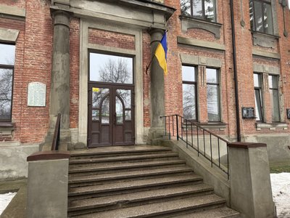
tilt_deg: +4.9
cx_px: 145
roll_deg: +0.8
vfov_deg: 56.8
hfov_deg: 71.6
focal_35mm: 24
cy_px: 109
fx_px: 201
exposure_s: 1/121
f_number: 1.78
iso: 160
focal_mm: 6.76
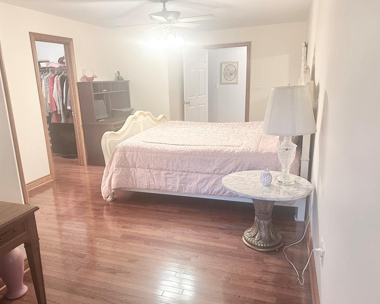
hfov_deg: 63.8
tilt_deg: -15.2
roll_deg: +1.8
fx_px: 304
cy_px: 163
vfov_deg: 53.2
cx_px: 164
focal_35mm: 27
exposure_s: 1/60
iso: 250
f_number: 1.78
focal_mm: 6.86
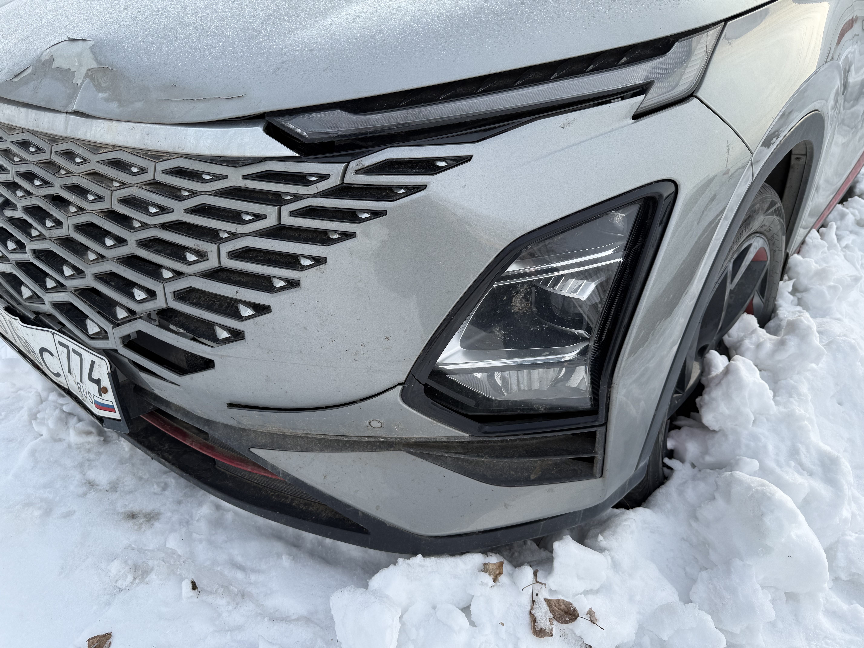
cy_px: 324
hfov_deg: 71.6
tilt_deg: -27.8
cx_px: 432
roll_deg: -1.8
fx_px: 599
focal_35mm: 24
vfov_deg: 56.8
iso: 80
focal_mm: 6.76
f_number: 1.78
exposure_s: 1/1292
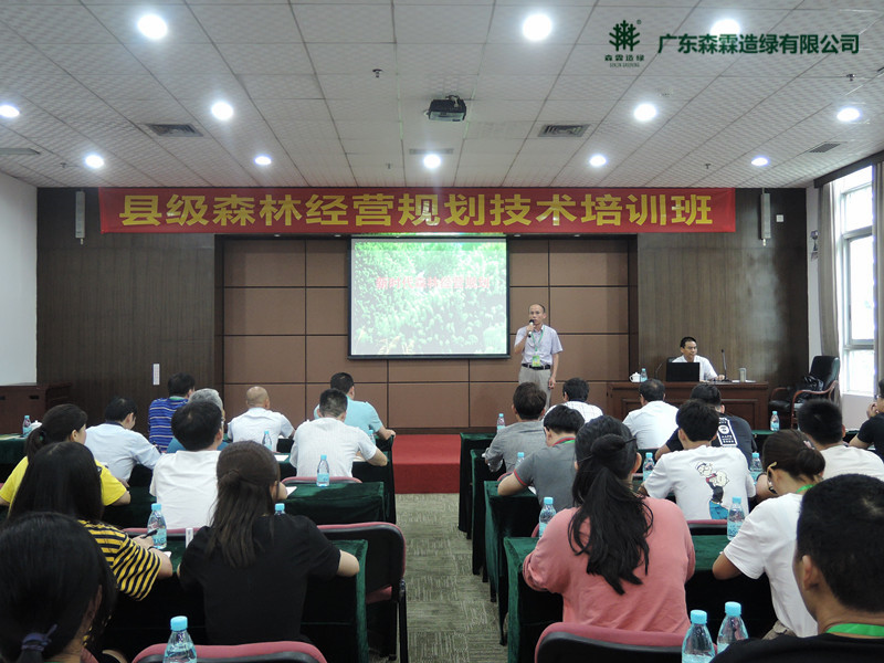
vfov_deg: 45.4
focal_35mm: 31
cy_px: 332
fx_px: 792
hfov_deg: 58.4
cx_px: 442
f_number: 2.2
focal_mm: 6.6
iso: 400
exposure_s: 1/20
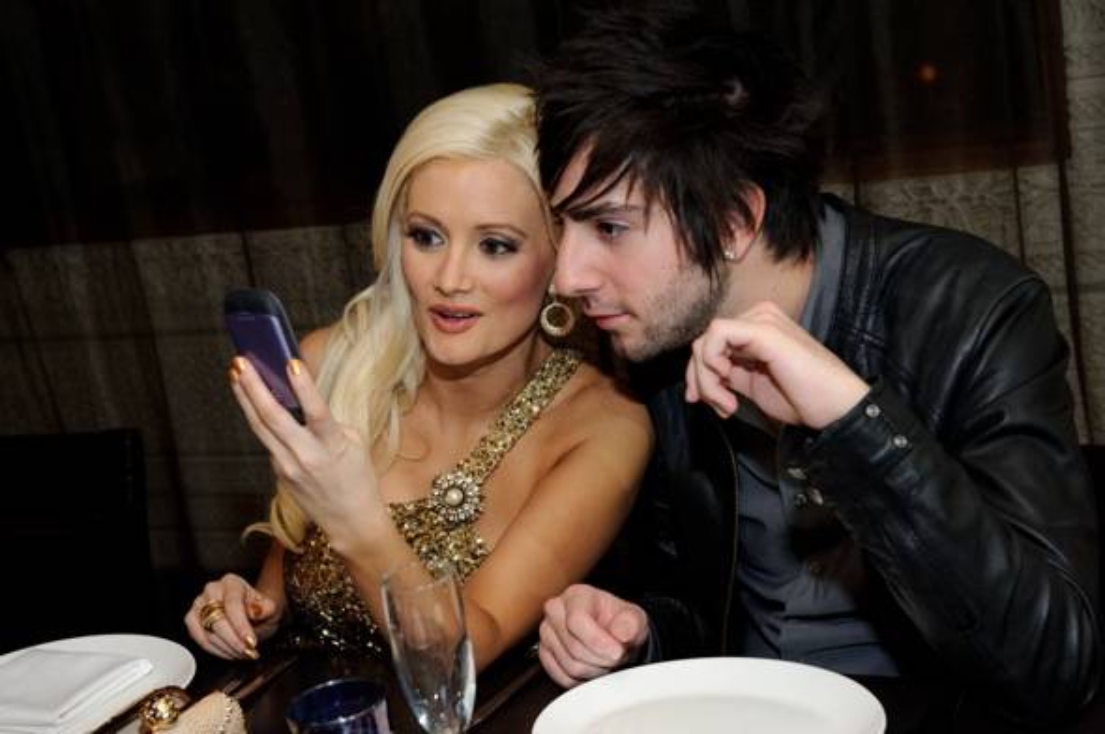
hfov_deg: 34.5
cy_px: 367
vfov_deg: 23.3
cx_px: 552
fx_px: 1778
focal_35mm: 58
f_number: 5
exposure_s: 1/25
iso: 1250
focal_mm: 58
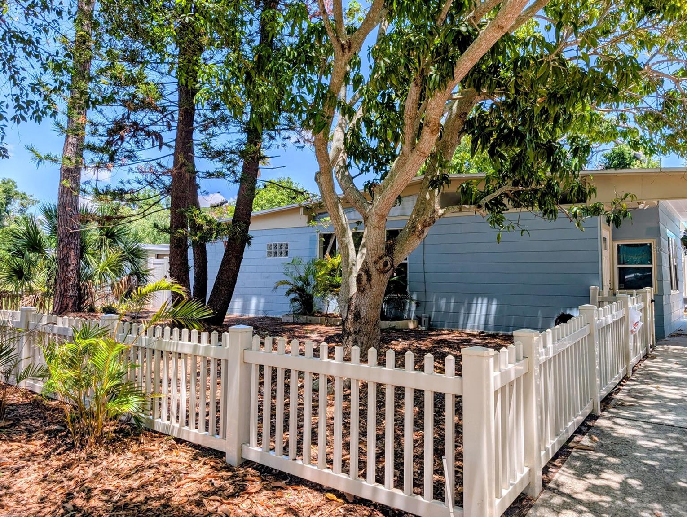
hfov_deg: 69.3
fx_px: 497
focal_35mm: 25
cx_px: 336
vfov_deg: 55.0
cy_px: 249
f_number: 1.68
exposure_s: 1/4950
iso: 19
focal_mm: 6.9
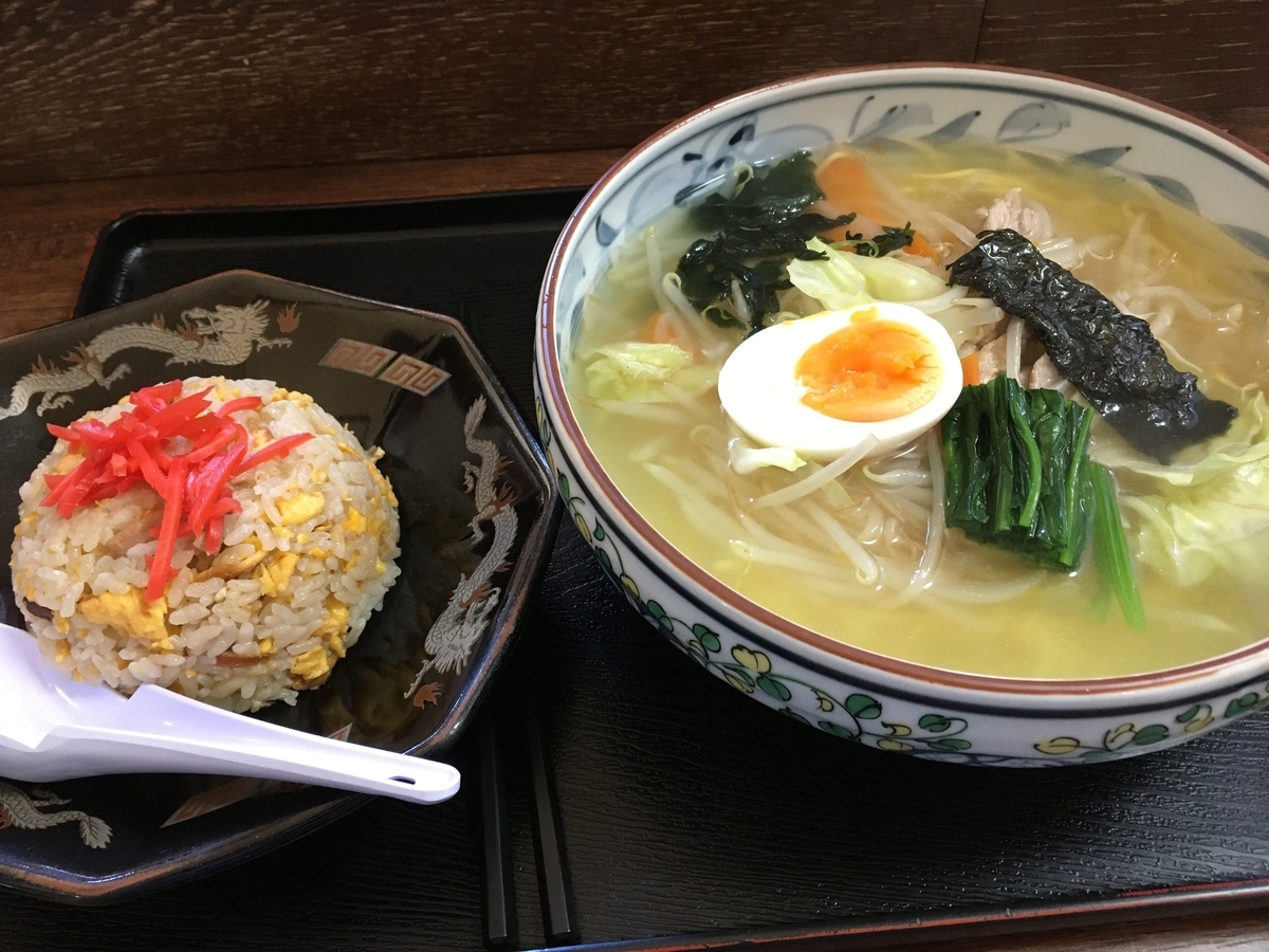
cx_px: 634
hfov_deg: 61.7
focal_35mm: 29
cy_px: 476
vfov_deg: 48.2
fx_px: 1063
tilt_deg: -51.3
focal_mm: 4.15
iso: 200
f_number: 2.2
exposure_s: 1/24
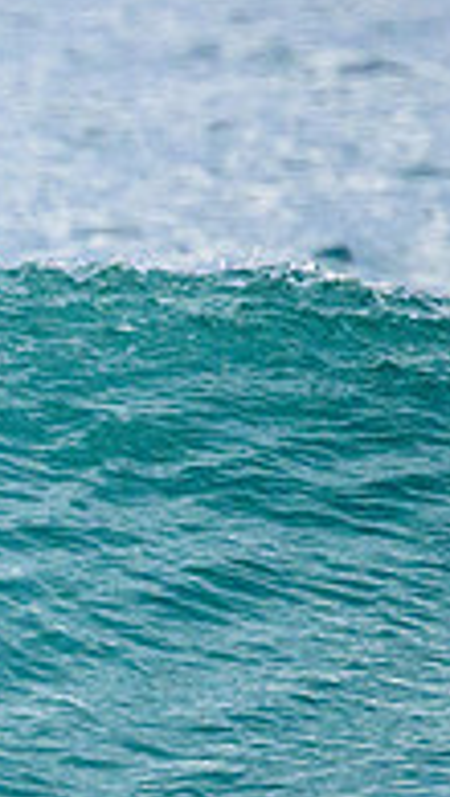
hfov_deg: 0.4
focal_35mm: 2832
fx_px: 59945
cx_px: -991
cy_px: 686
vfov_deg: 0.8
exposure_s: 1/2000
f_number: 11
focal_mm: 660
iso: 2000
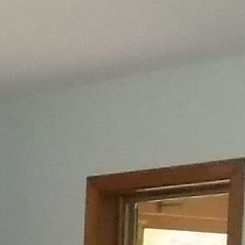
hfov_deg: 9.6
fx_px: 1385
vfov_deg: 9.1
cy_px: 577
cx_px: -187
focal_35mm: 173
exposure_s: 1/50
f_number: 3.5
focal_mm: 4.9
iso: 320
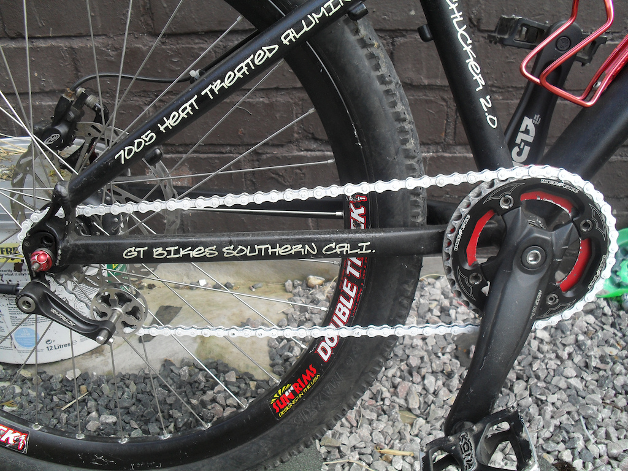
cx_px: 314
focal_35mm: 35
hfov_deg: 52.6
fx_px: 635
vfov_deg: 40.7
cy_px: 236
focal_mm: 6.3
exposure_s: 1/90
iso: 100
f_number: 3.2
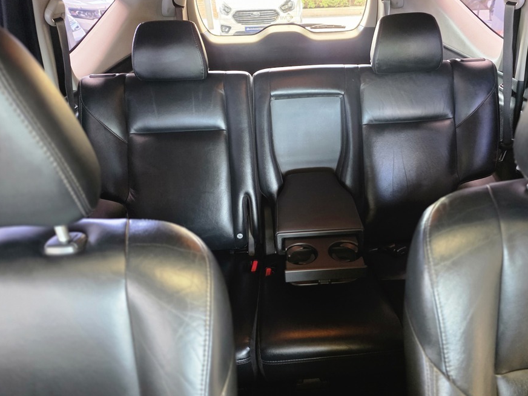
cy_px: 198
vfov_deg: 51.4
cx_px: 306
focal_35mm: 27
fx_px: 412
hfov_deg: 64.9
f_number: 1.7
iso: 1000
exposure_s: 1/100
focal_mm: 6.25
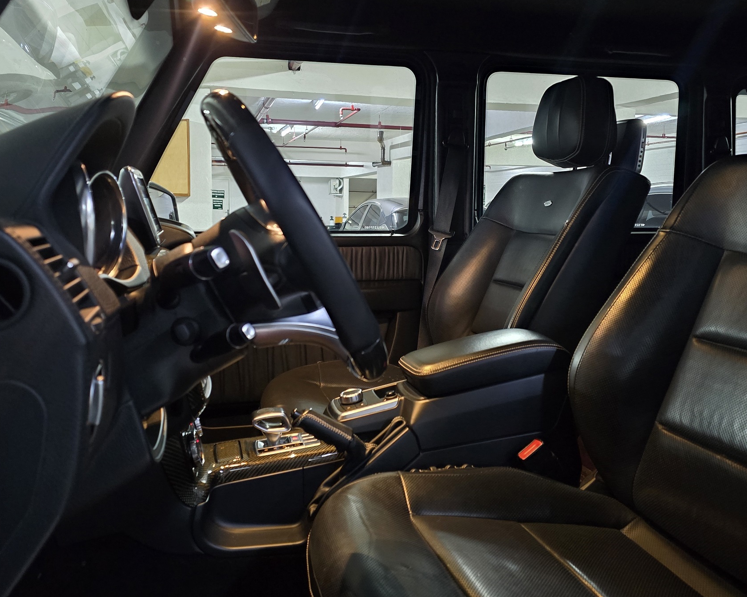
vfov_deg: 45.7
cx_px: 405
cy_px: 254
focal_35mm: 32
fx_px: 707
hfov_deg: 55.6
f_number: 1.7
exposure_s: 1/24
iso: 1250
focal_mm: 6.3
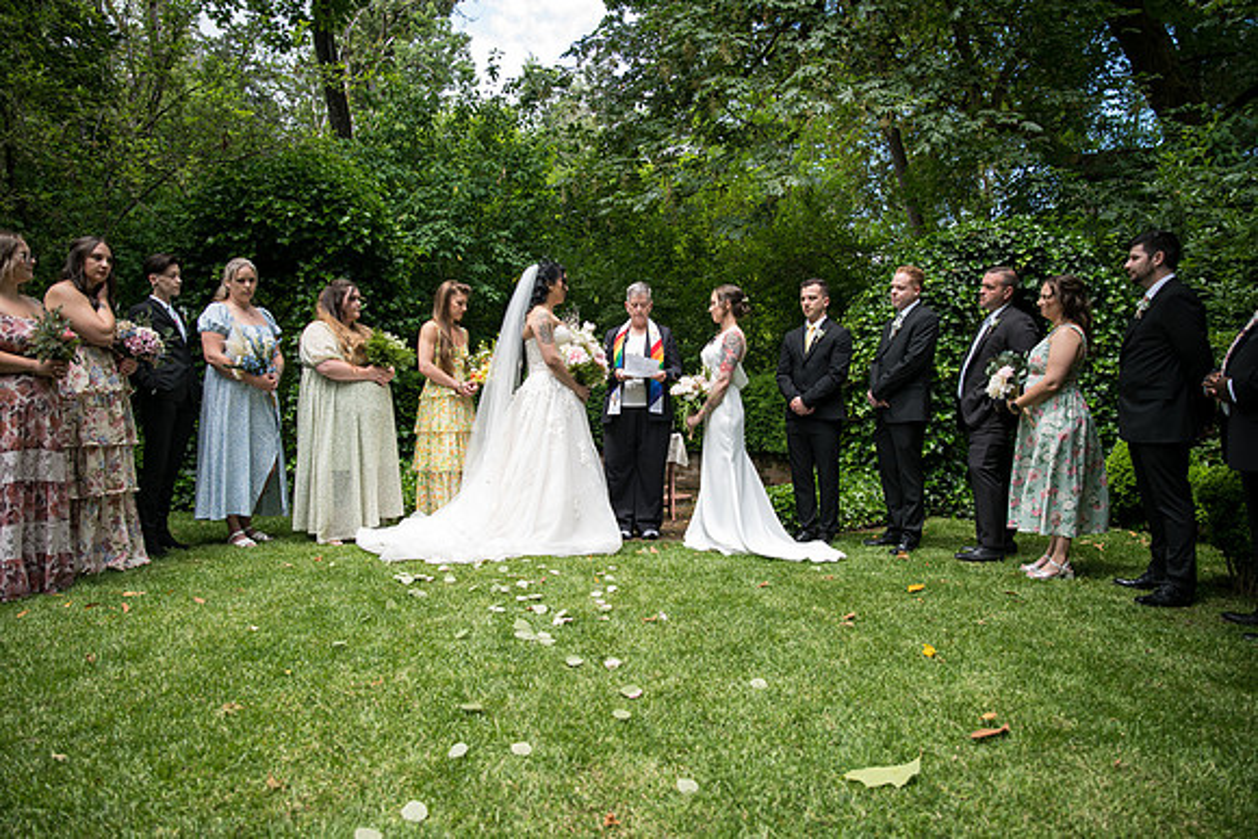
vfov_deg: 53.2
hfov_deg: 73.7
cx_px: 629
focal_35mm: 24
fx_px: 839
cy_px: 420
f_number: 3.5
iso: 320
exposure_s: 1/400
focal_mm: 24
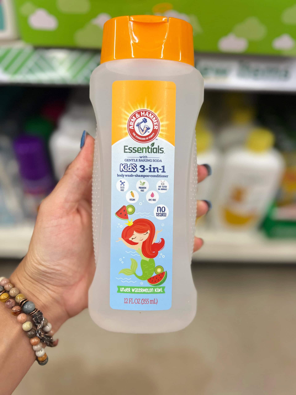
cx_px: 148
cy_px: 198
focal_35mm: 26
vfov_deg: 67.3
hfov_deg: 53.1
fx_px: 296
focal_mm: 5.7
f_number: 1.5
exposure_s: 1/60
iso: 64
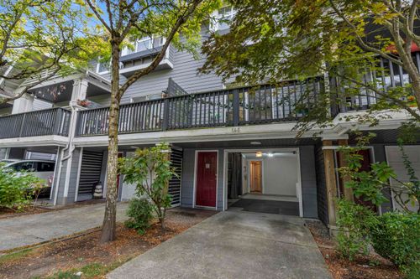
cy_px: 140
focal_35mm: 16
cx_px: 210
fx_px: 187
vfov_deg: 73.7
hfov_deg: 96.8
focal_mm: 16
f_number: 8
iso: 400
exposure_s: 1/40
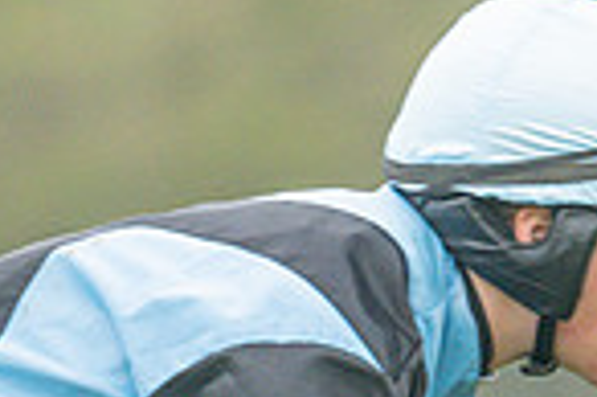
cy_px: 769
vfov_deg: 0.6
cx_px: 773
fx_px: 39523
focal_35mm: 2386
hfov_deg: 0.9
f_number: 4.5
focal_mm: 400
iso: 800
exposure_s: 1/500
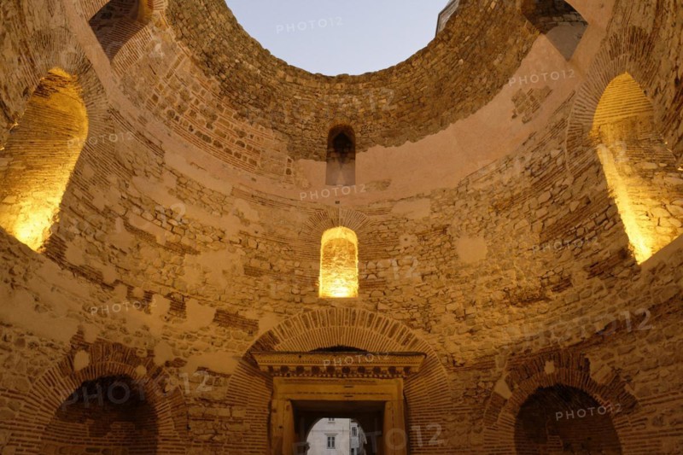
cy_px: 228
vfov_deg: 53.1
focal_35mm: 24
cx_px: 342
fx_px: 455
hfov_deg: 73.8
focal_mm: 24
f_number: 5.6
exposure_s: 1/50
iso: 1800
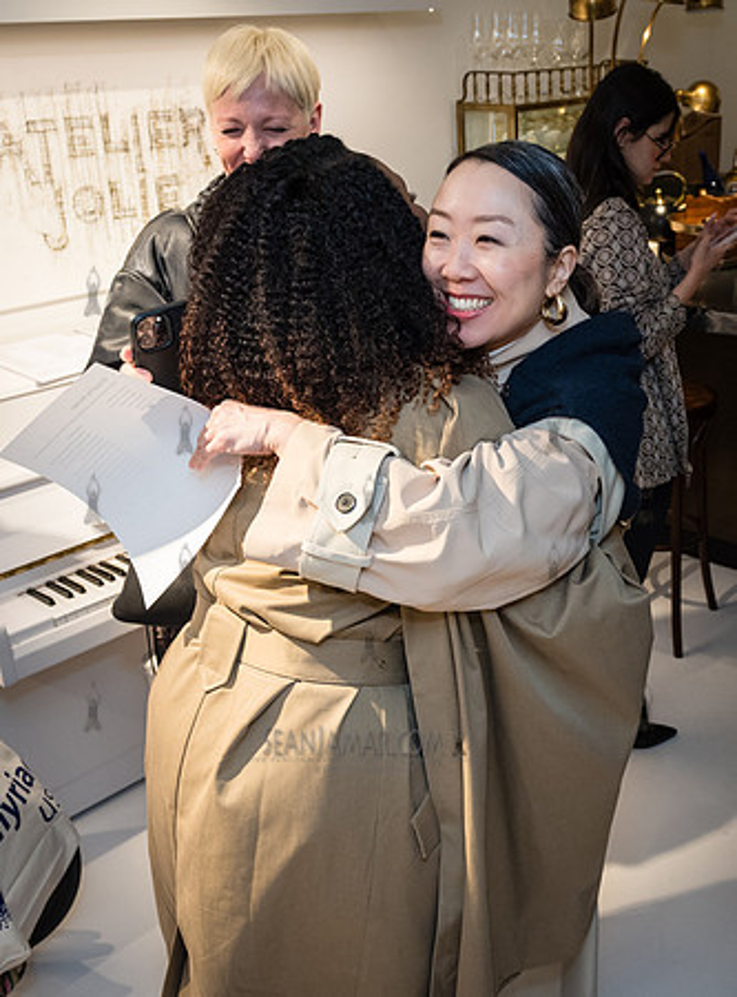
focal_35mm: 40
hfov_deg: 35.2
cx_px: 526
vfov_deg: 47.1
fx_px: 1142
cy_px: 505
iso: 1600
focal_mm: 24
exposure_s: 1/200
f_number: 4
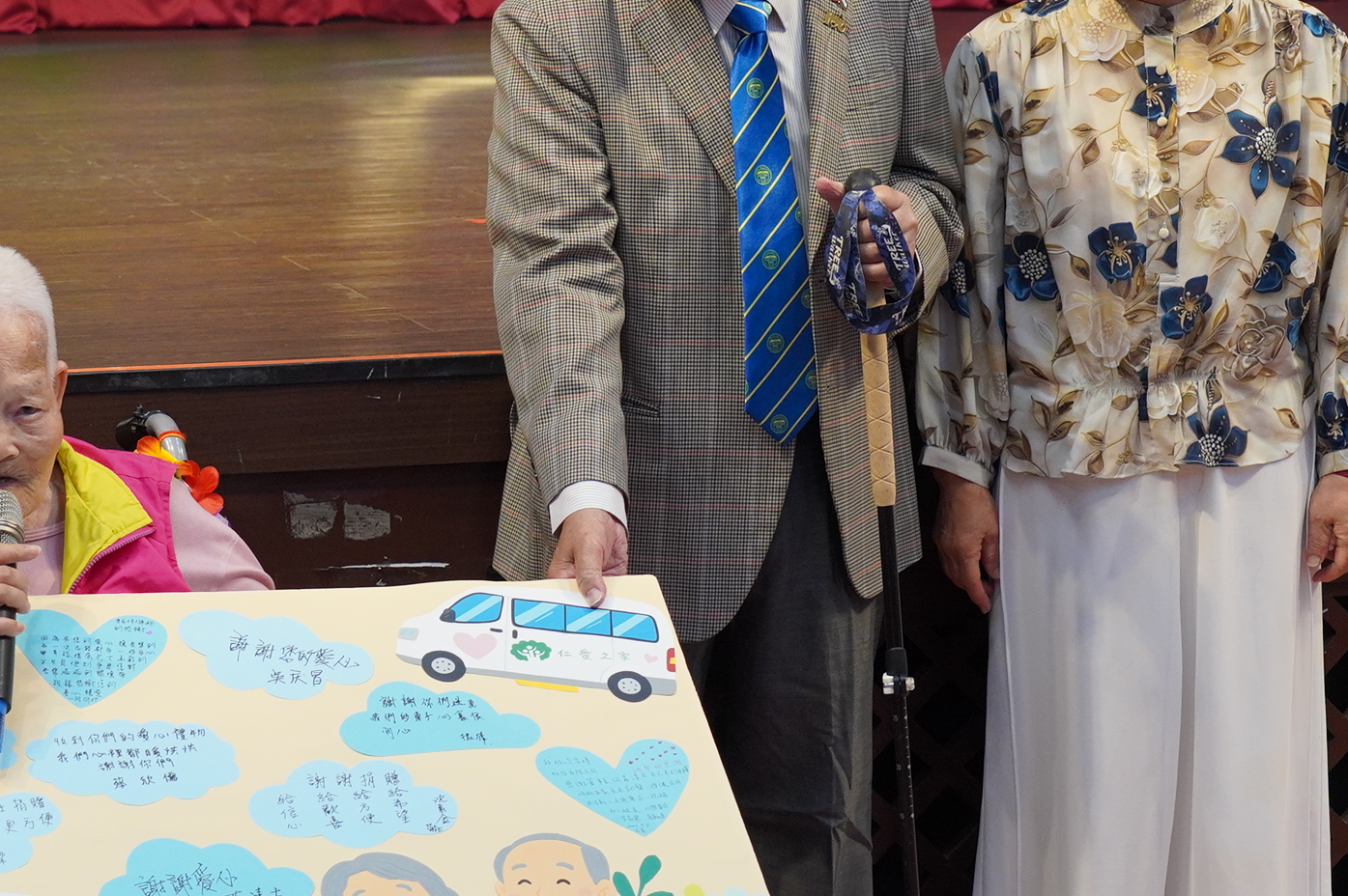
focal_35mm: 97
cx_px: 502
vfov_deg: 14.1
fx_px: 3629
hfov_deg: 21.0
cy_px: 433
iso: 800
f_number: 4
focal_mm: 30
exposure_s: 1/160
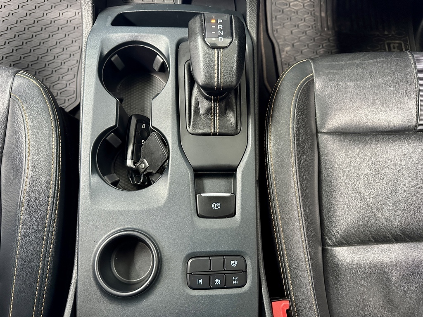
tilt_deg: -73.8
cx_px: 212
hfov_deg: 71.6
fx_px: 293
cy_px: 158
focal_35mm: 24
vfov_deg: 56.8
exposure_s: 1/60
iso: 640
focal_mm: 6.86
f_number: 1.78
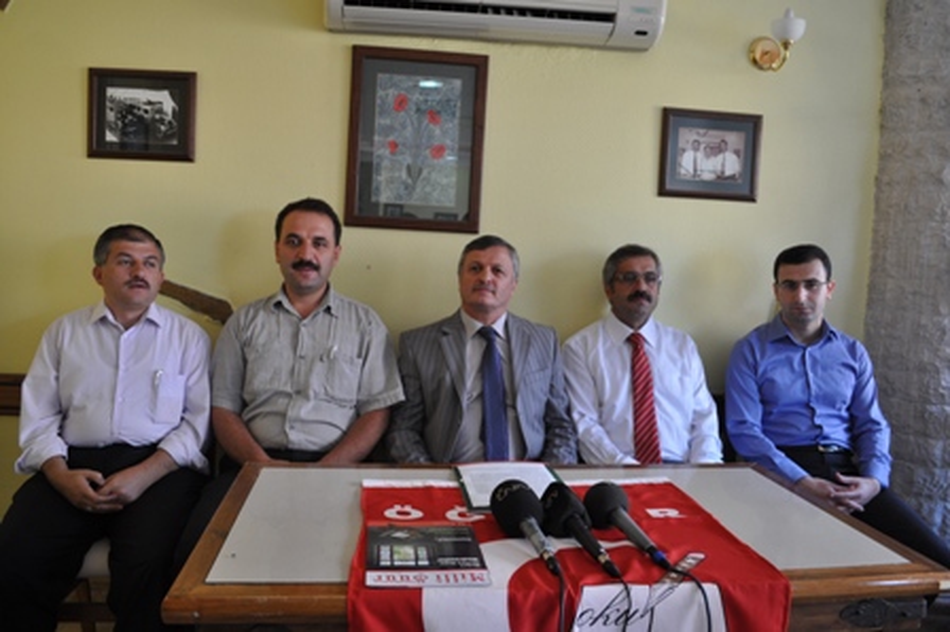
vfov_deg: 47.9
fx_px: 712
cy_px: 316
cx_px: 475
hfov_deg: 67.4
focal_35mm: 27
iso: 400
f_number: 4
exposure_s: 1/60
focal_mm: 18
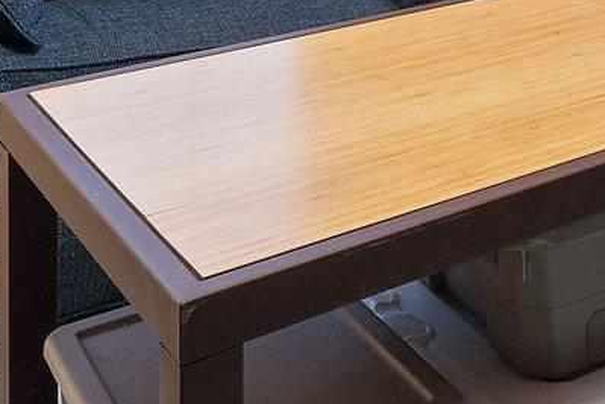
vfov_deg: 15.1
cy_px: -353
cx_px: 717
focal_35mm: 77
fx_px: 1294
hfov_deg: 24.0
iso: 400
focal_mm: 10
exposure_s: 1.6
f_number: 8
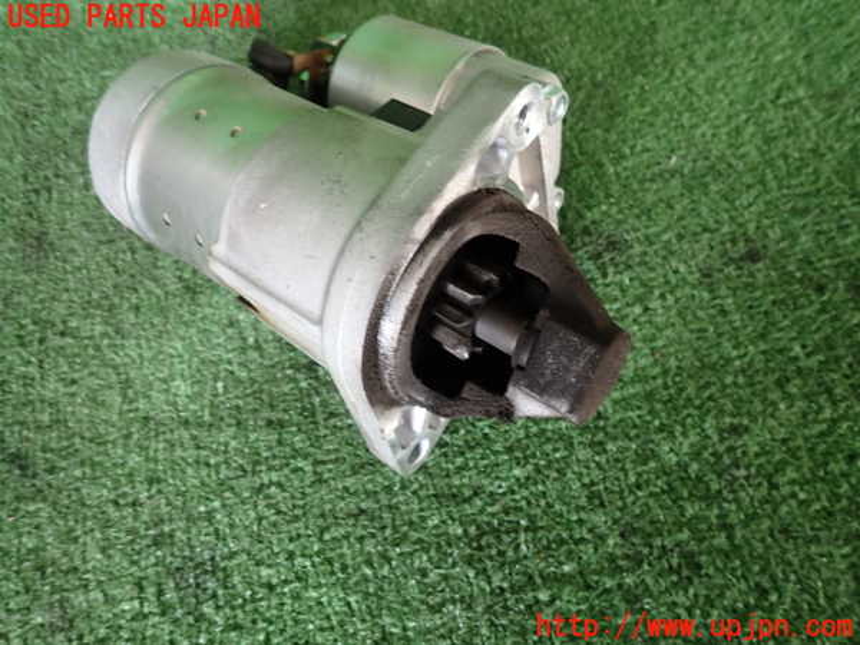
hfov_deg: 69.4
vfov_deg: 54.9
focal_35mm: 25
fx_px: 621
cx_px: 430
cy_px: 322
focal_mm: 4.5
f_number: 2
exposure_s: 1/60
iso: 200
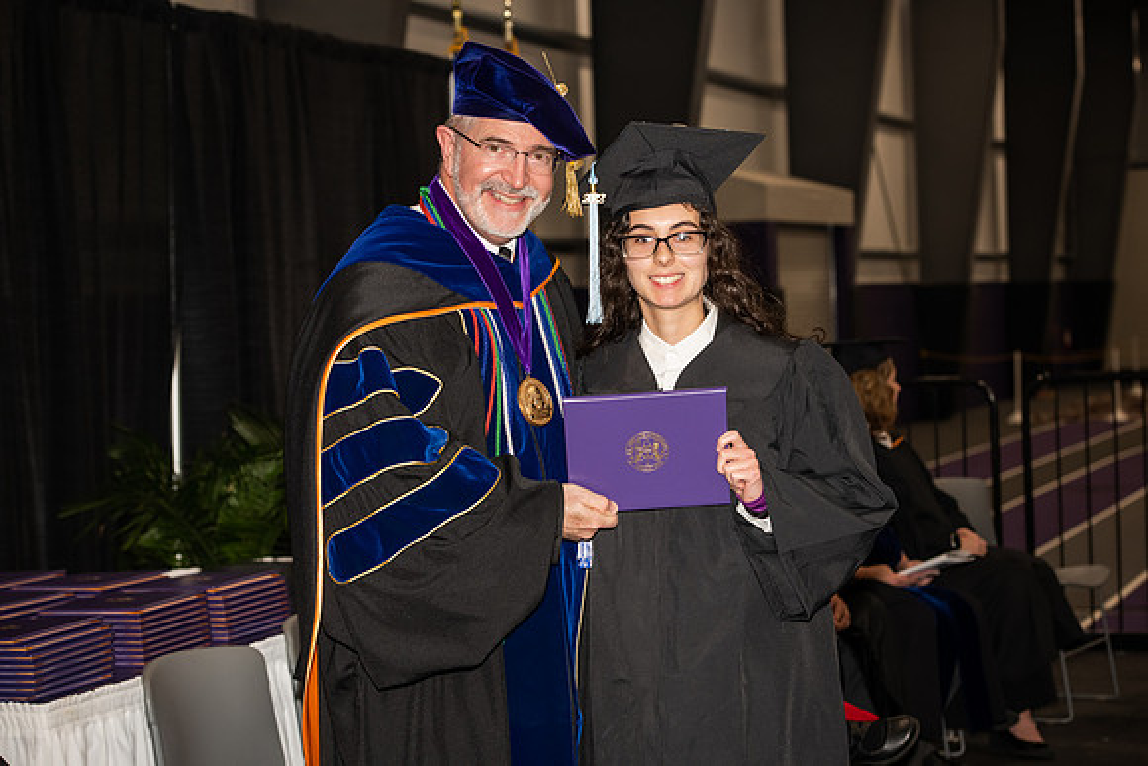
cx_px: 574
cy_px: 383
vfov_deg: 16.7
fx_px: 2615
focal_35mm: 82
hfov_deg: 24.8
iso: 1000
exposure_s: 1/200
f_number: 5.6
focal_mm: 82
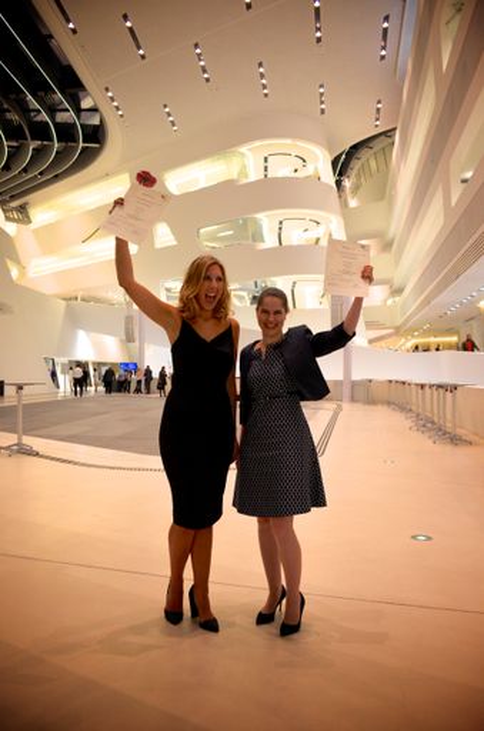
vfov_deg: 67.5
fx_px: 547
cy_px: 366
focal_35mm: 27
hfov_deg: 47.7
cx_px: 242
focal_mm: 18
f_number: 4
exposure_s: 1/60
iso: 400
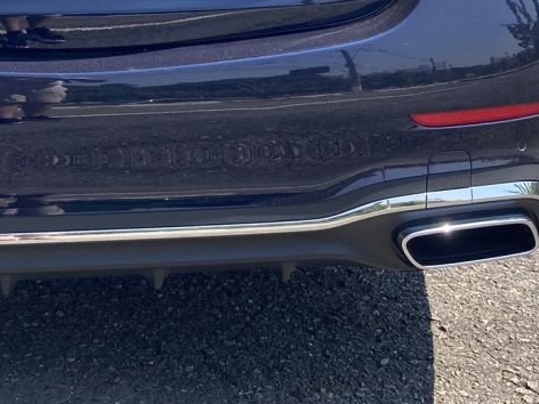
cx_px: 107
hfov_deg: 25.2
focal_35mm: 76
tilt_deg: -13.1
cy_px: -7
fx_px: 1183
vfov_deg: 18.8
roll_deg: +1.7
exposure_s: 1/952
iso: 20
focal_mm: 3.99
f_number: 1.8
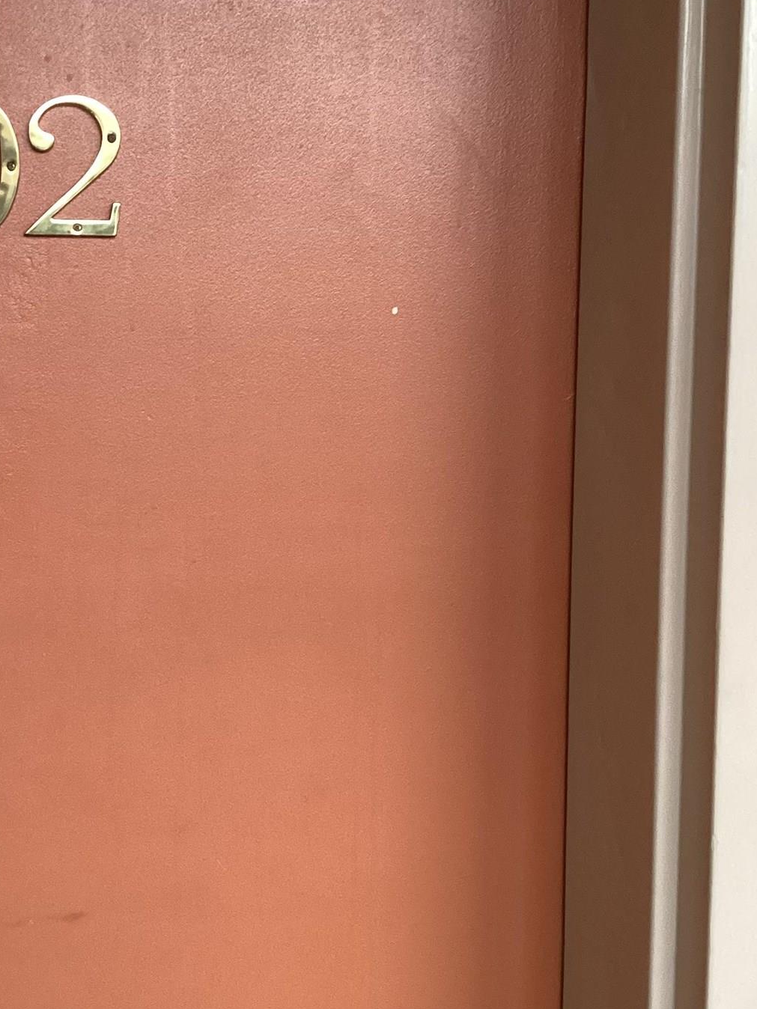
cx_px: 162
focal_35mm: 53
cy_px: 455
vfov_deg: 36.1
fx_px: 1545
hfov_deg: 27.0
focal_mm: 3.3
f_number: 2.4
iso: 250
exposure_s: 1/60
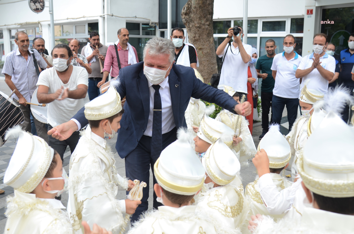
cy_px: 117
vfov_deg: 36.7
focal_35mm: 36
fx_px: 353
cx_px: 177
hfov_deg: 53.2
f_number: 4.5
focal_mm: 24
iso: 400
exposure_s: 1/125
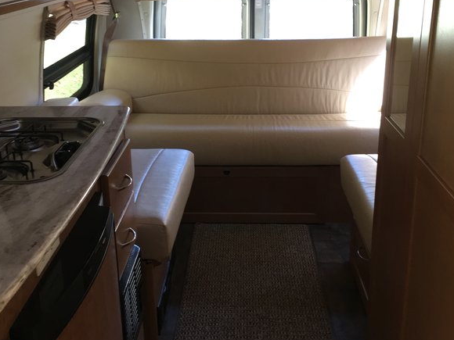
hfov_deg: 46.8
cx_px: 233
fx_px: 525
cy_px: 123
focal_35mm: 40
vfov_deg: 35.7
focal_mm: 4.15
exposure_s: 1/30
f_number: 2.2
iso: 100
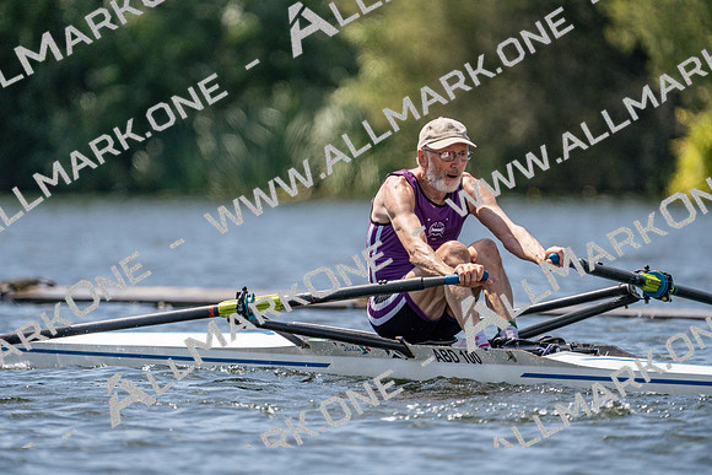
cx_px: 356
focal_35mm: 600
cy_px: 238
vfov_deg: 2.3
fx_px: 11869
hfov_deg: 3.4
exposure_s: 1/2000
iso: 320
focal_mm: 600
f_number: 6.3
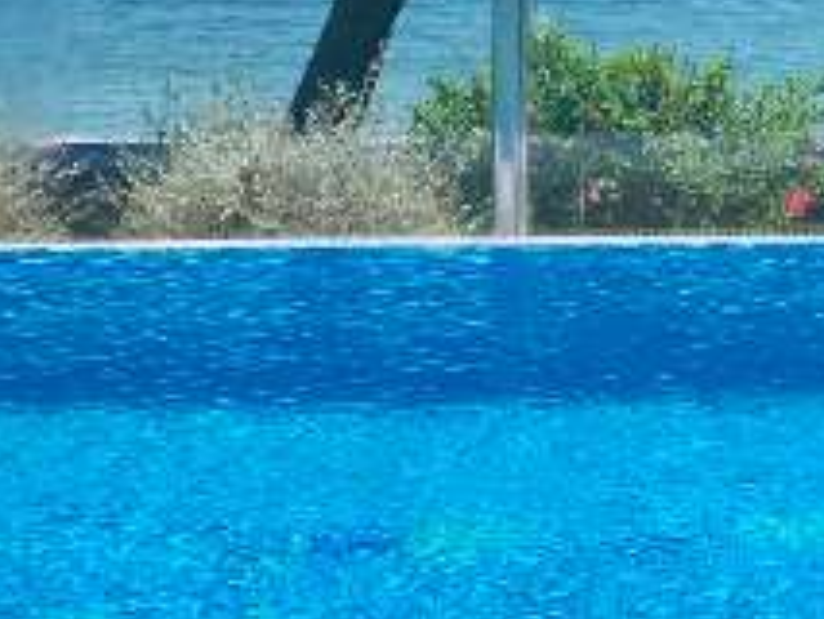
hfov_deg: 11.5
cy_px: -14
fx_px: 3858
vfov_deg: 9.1
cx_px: 1397
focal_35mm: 162
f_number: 1.7
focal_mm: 6.3
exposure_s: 1/5000
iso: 40
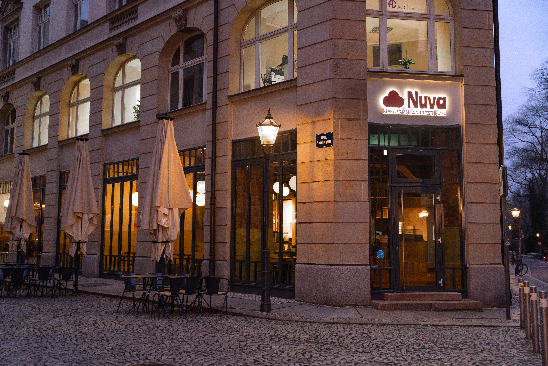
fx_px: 626
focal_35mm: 41
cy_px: 183
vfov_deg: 32.6
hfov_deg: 47.3
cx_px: 274
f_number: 2.8
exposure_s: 1/125
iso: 2000
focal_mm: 41.1
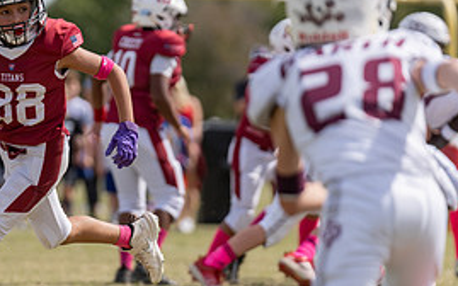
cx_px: 43
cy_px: 146
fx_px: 5491
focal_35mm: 440
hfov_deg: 4.8
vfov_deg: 3.0
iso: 125
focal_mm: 200
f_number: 3.2
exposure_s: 1/2500
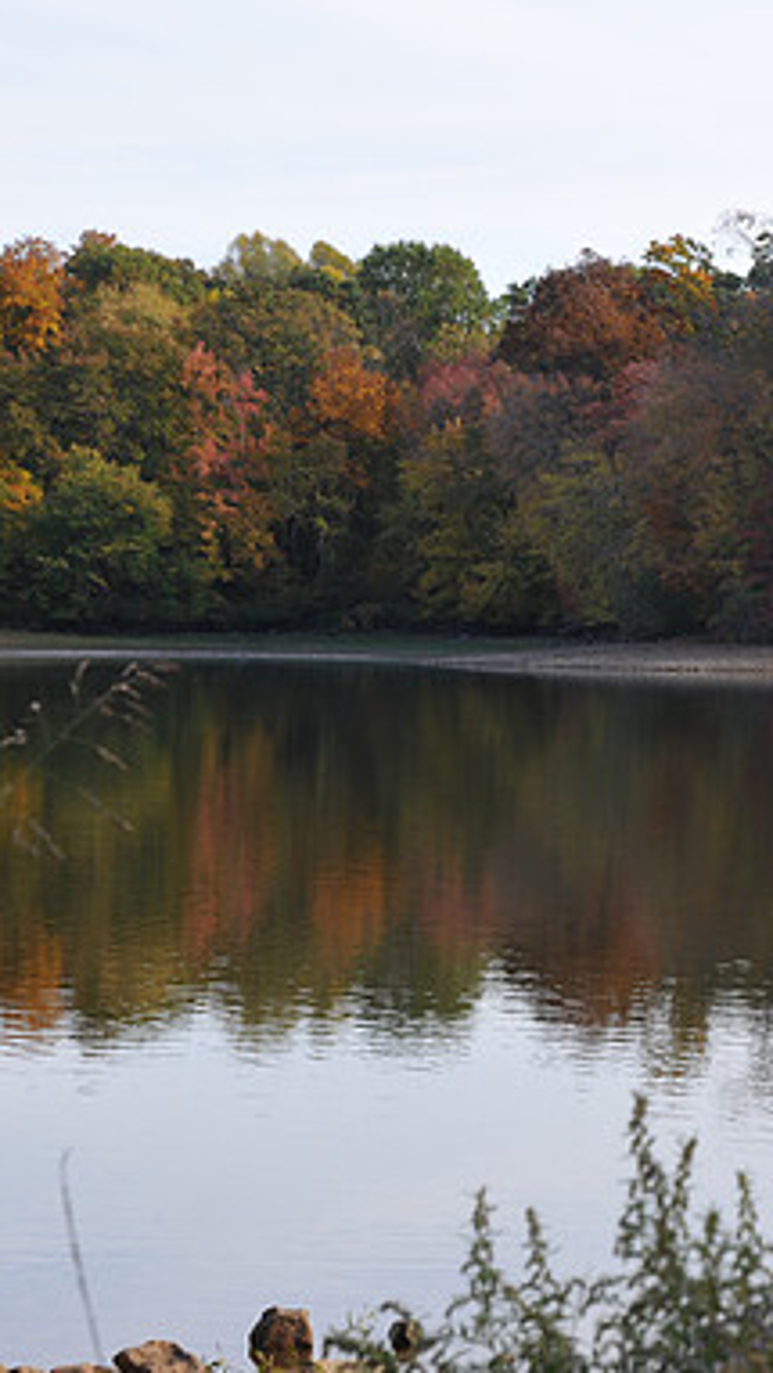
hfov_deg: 9.6
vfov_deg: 17.3
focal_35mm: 124
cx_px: 1039
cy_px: 688
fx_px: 4516
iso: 250
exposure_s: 1/125
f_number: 10
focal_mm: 52
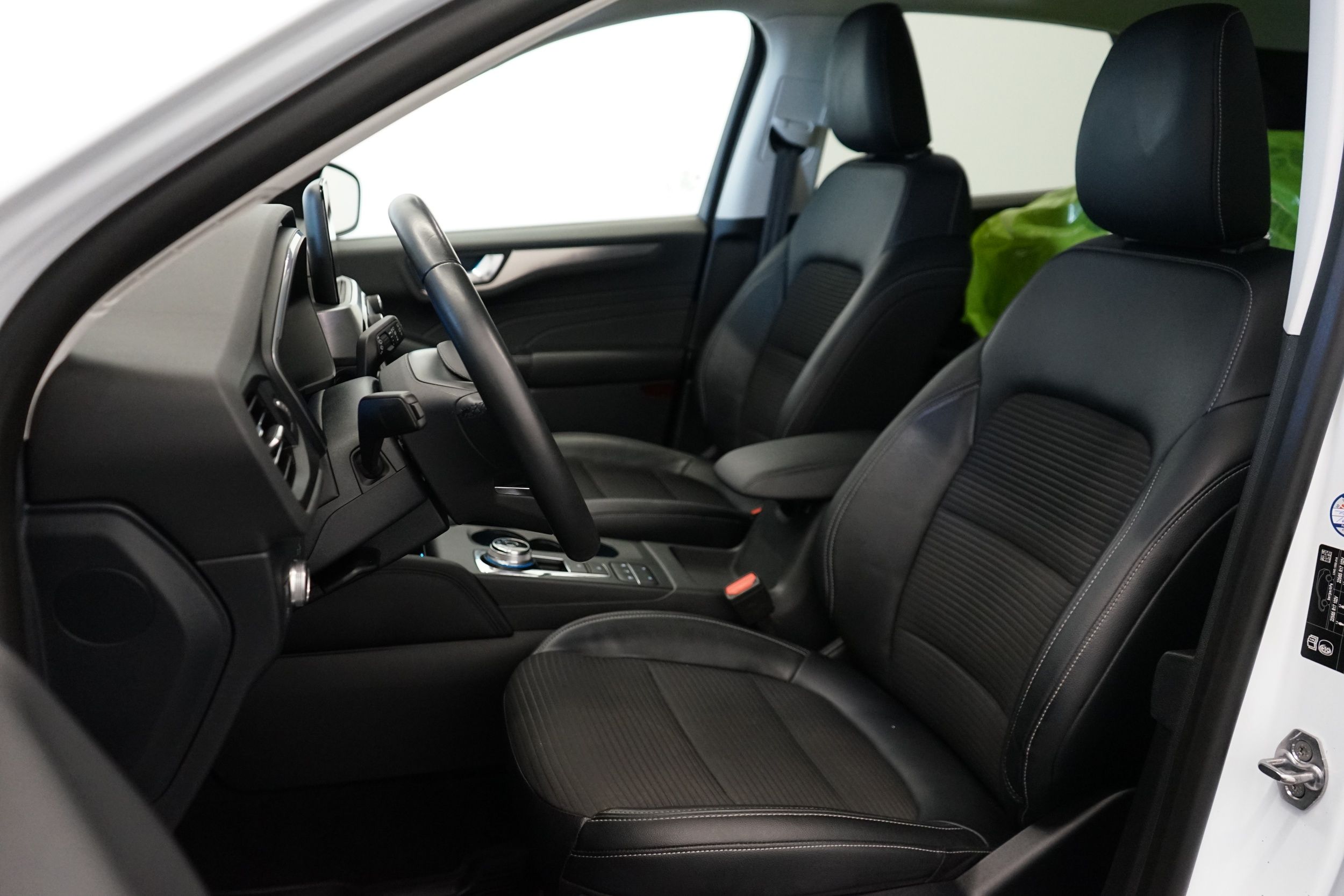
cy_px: 448
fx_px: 1083
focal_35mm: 29
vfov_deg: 45.0
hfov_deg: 63.7
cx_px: 672
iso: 3200
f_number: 3.5
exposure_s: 1/160
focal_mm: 29
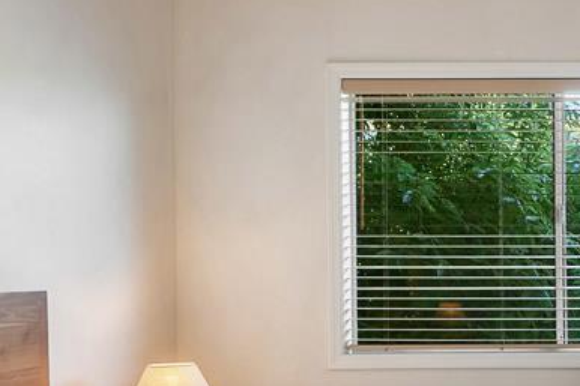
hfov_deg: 29.3
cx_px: 720
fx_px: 927
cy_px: 236
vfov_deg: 23.5
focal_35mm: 58
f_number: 8
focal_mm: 18.5
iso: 400
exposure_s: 1/15
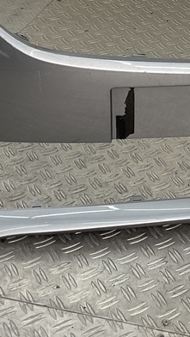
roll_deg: -4.0
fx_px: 726
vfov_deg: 25.7
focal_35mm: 81
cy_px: 58
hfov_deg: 14.4
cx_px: 239
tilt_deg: -29.1
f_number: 1.8
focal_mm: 3
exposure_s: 1/139
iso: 16
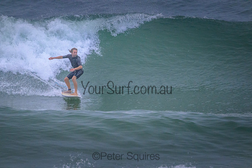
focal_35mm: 800
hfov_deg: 2.6
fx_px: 5601
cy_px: 84
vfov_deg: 1.7
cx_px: 126
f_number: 11
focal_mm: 800
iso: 5600
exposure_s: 1/2000
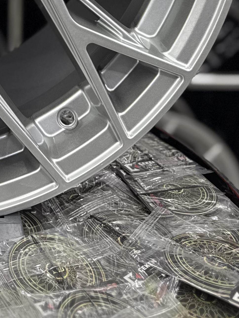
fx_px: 690
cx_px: -89
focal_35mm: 75
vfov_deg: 21.4
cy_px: -171
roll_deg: -2.2
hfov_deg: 18.1
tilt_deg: -5.0
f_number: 1.78
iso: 64
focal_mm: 6.76
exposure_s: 1/100
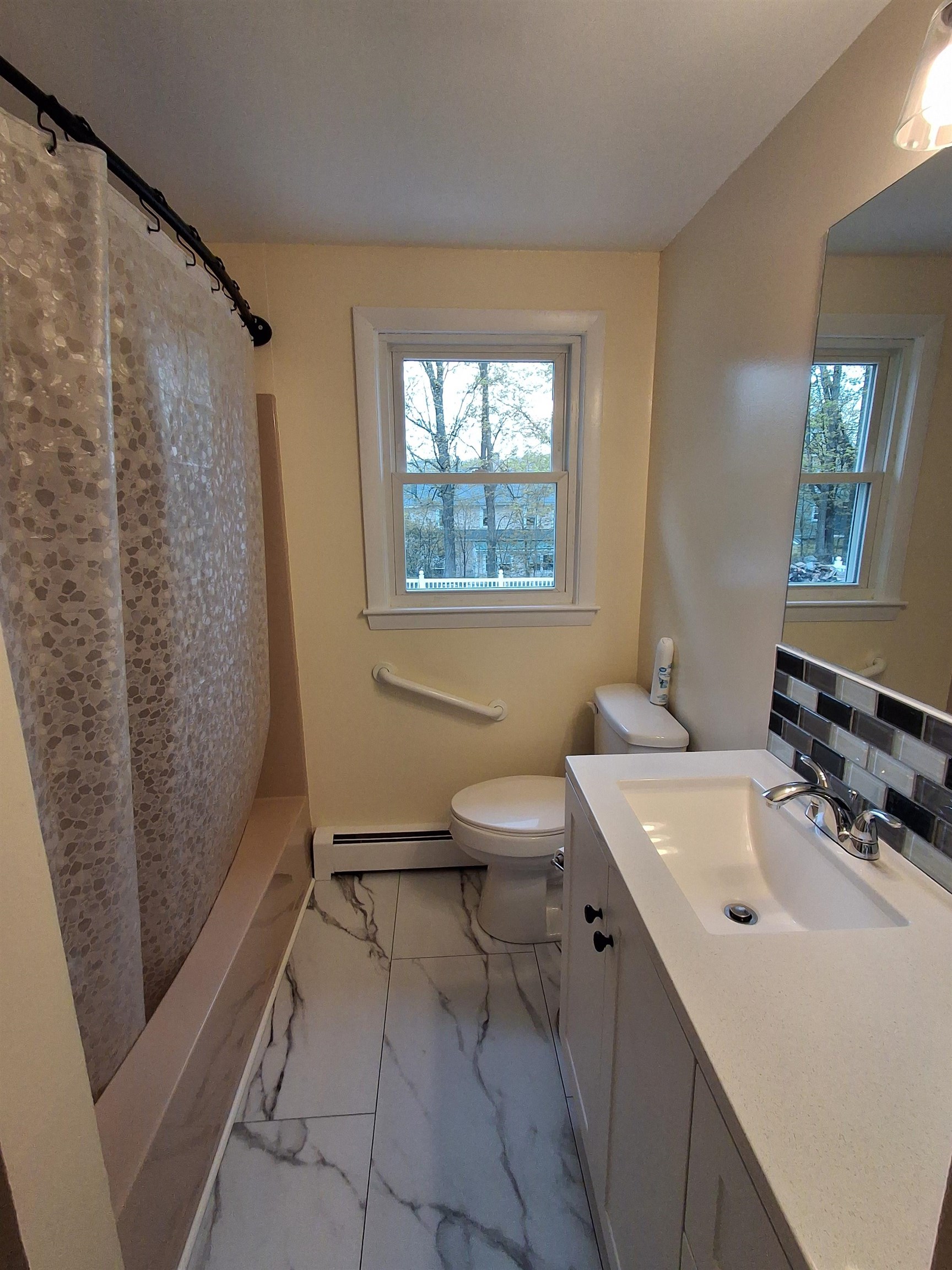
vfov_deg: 94.5
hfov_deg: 78.1
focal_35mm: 16
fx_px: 587
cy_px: 635
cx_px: 476
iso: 80
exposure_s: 1/100
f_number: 2.2
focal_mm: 1.64
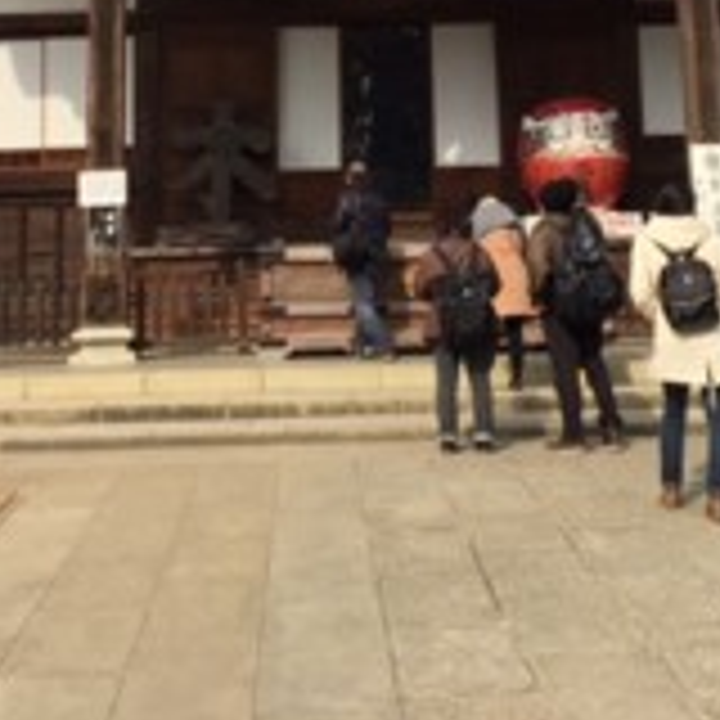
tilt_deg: +11.8
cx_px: 346
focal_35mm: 72
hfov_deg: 24.0
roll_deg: +0.5
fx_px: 1694
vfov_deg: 22.9
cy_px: -27
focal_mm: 4.15
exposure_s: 1/1148
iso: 25
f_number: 2.2
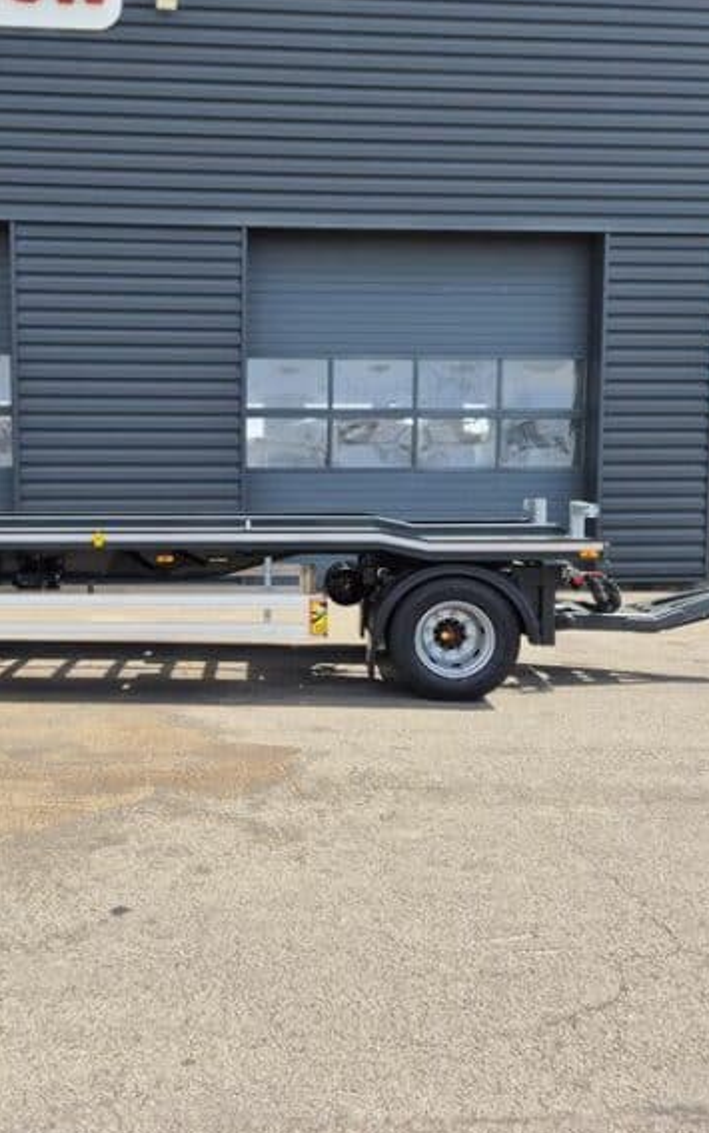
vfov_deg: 58.1
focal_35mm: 33
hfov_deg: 37.5
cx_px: 188
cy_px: 569
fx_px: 1019
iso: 25
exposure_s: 1/750
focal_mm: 5.4
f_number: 1.8
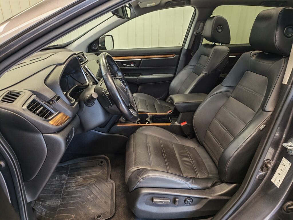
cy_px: 110
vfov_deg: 58.9
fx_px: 195
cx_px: 146
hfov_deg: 73.9
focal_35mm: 23
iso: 200
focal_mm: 5.4
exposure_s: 1/50
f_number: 1.6
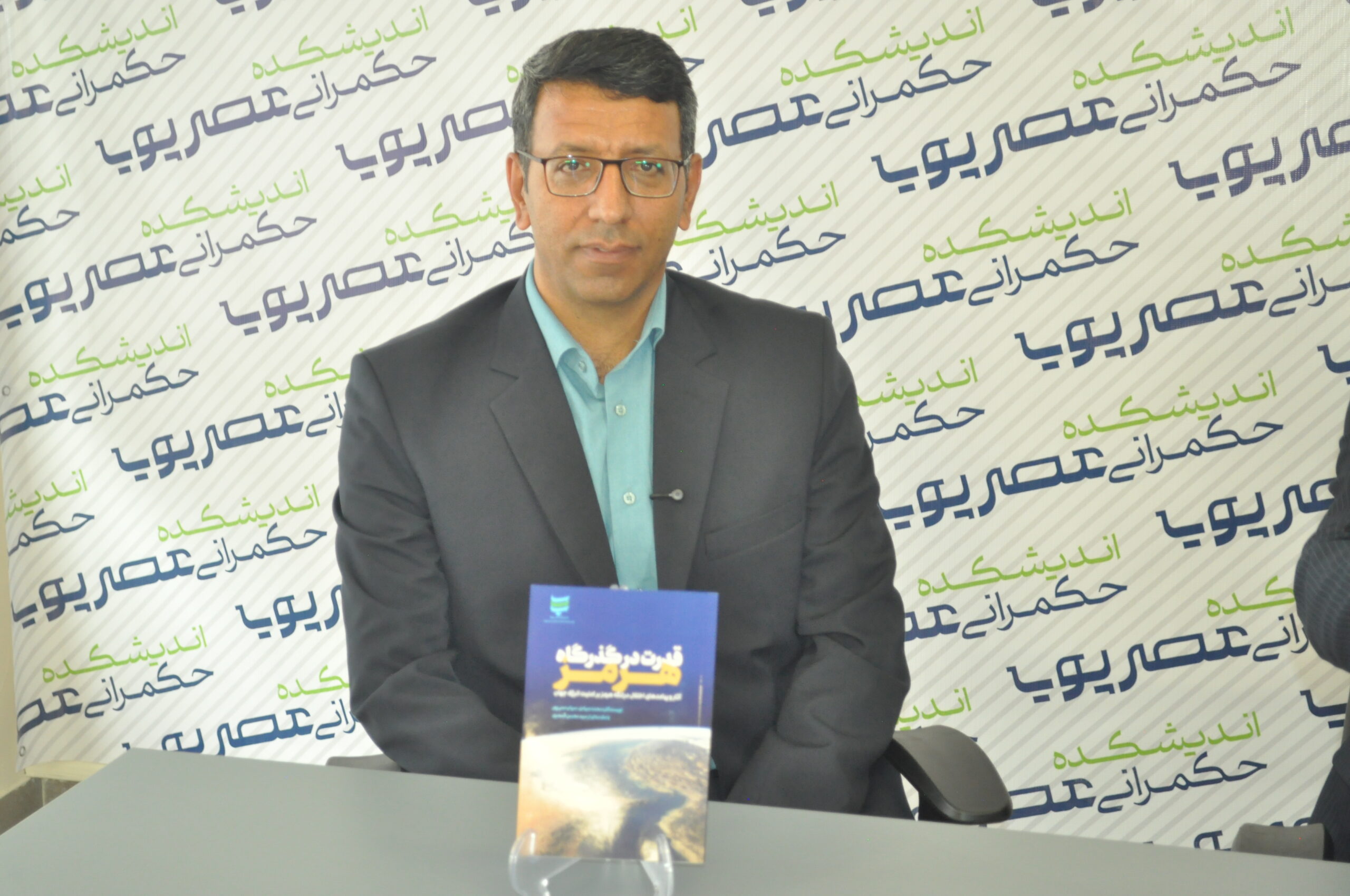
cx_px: 675
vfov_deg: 20.6
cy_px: 448
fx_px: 2472
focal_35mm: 66
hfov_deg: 30.5
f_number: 5.6
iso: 1250
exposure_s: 1/60
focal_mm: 44
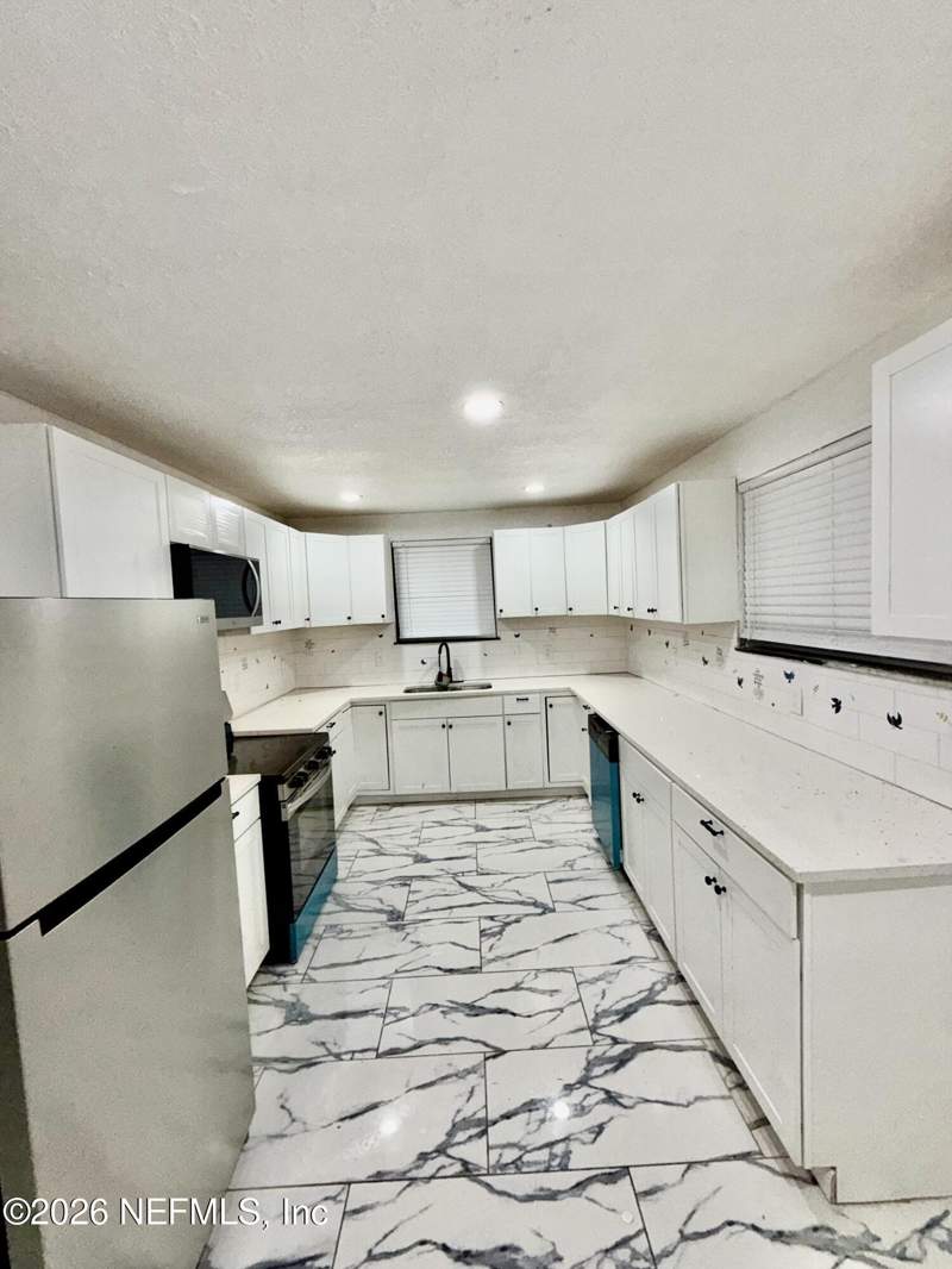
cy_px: 634
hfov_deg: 85.7
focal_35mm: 14
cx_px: 476
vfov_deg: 102.1
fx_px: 513
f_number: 2.2
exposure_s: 1/120
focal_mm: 2.22
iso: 125
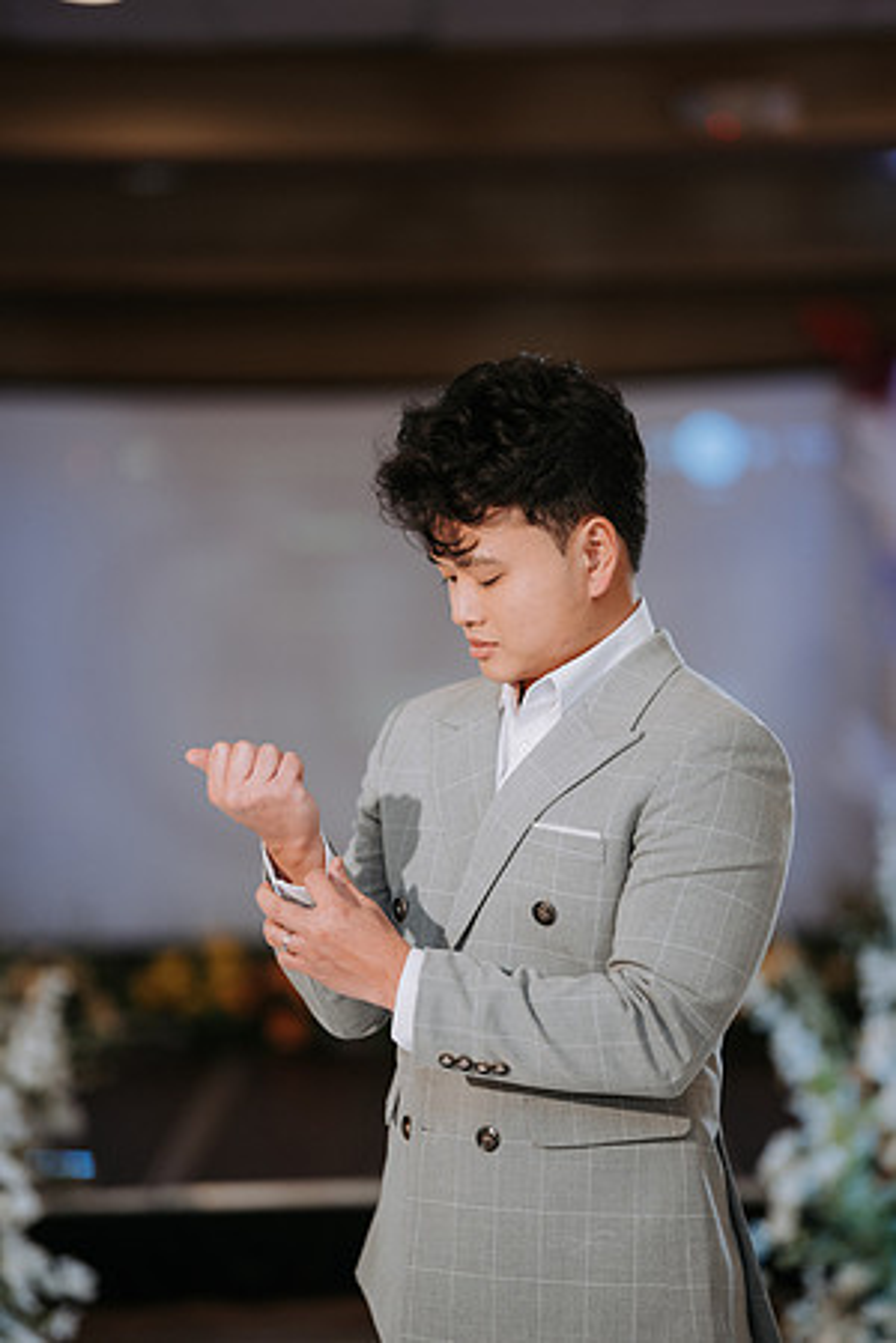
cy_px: 672
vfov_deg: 23.9
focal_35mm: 85
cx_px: 448
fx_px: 3173
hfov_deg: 16.1
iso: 640
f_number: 1.4
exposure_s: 1/500
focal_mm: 85
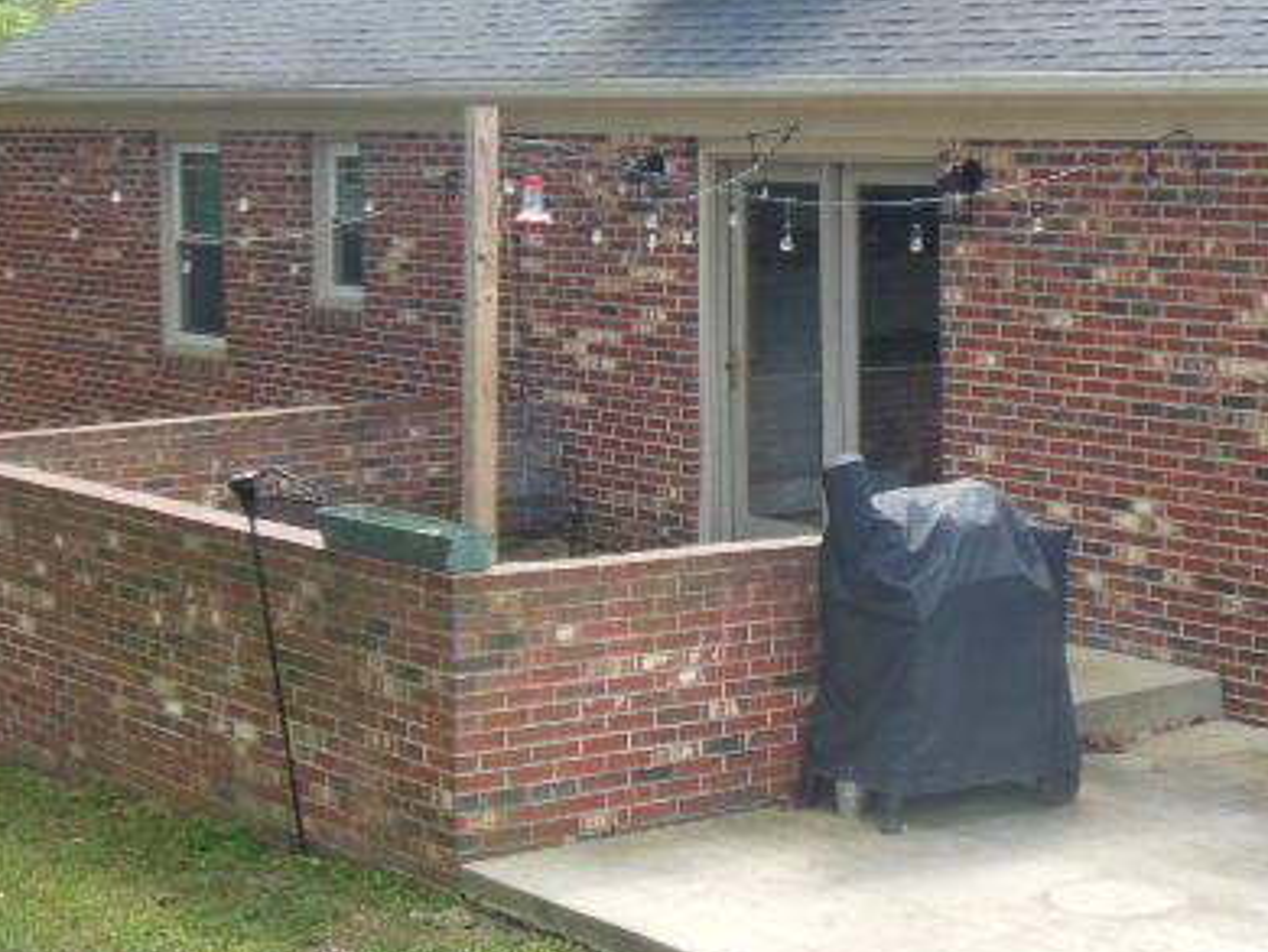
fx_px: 3006
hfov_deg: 23.8
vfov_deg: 18.0
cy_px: 351
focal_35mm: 82
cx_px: 699
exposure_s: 1/125
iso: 125
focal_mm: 8.9
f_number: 4
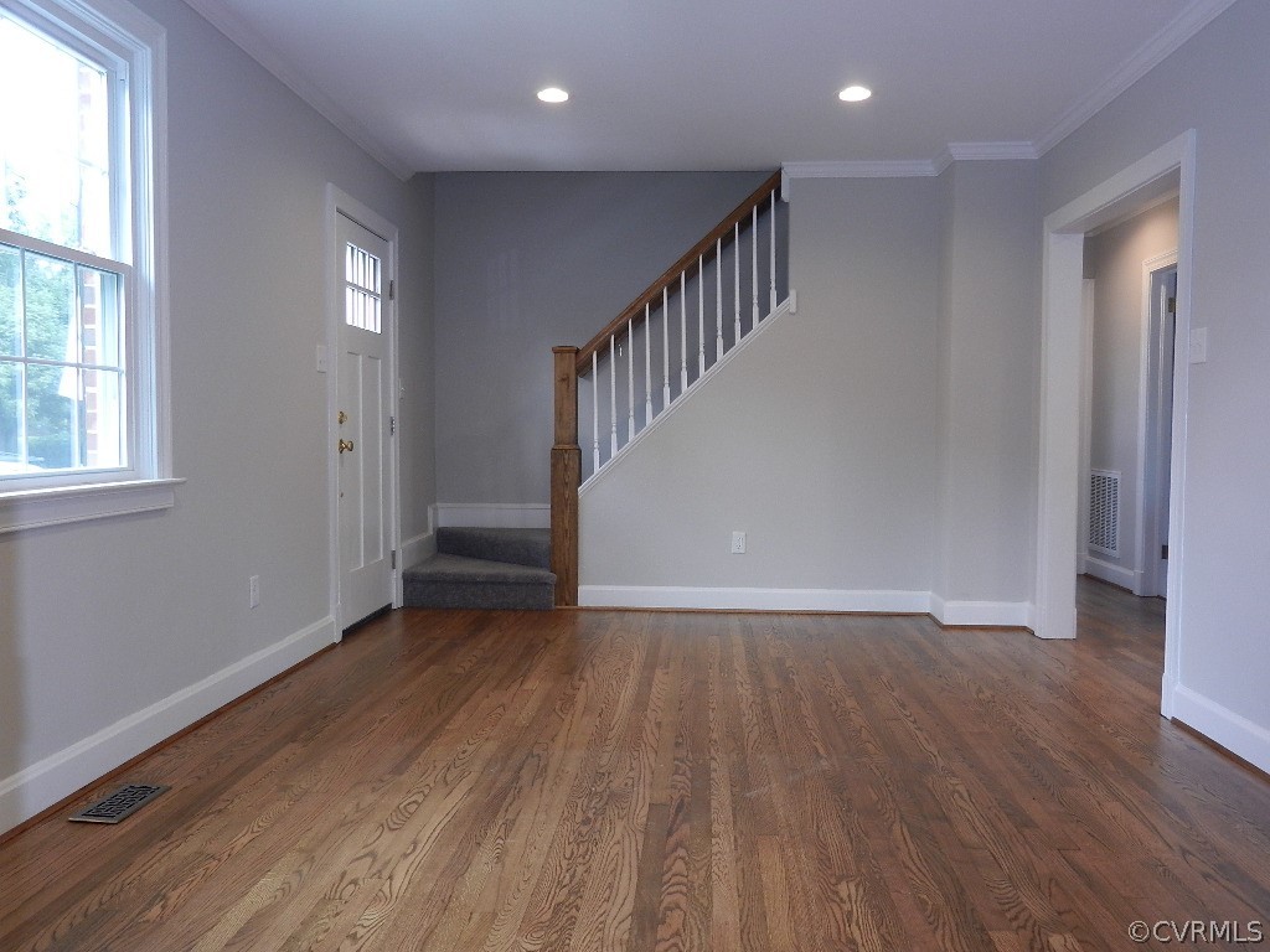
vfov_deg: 48.2
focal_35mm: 29
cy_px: 476
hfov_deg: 61.7
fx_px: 1064
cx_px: 635
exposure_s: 1/30
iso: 200
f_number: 3.6
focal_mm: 5.1
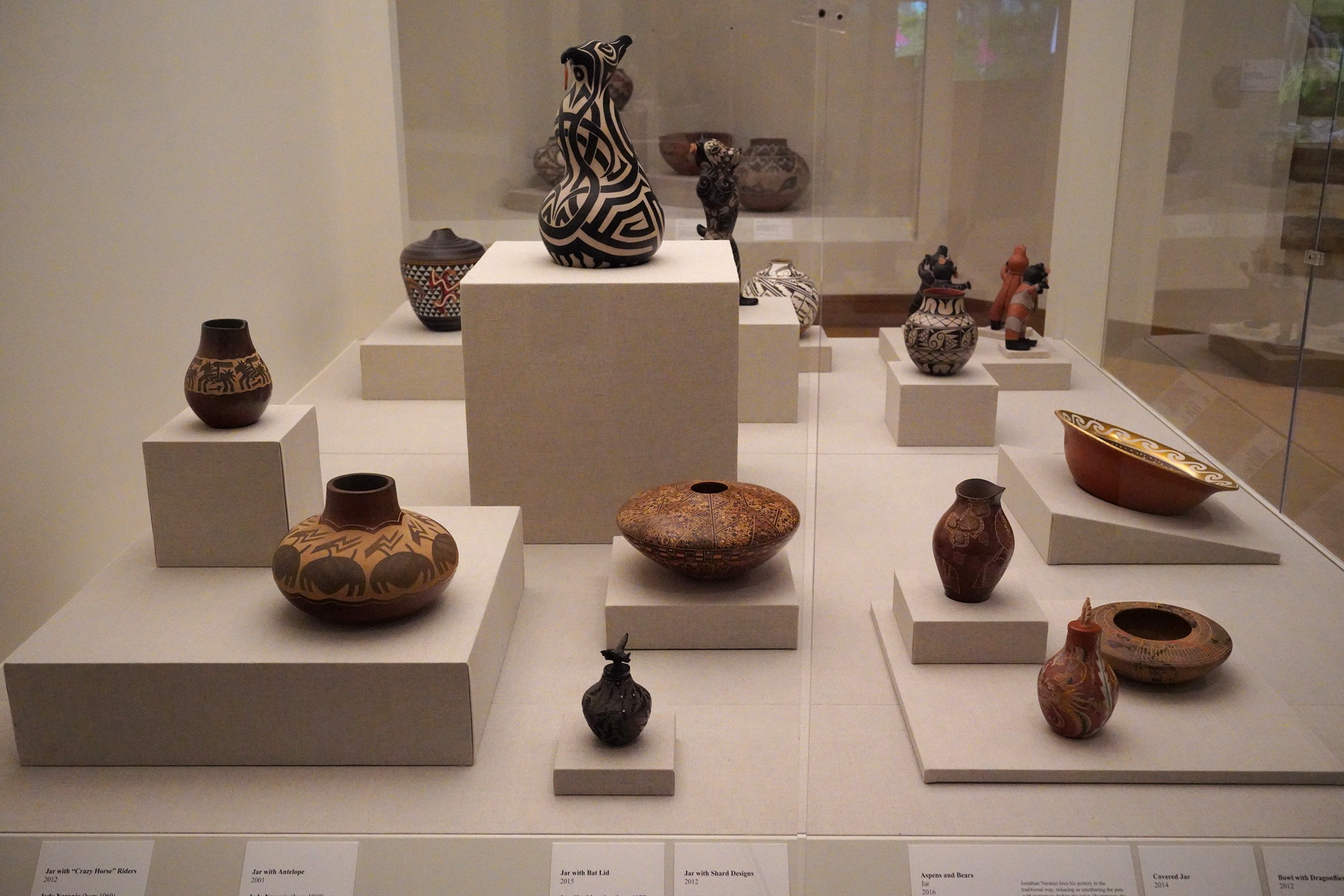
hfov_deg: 53.1
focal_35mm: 36
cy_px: 448
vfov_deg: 36.9
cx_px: 672
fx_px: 1344
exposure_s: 1/100
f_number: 5.6
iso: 12800
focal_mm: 36
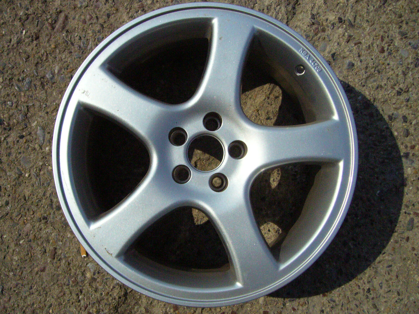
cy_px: 157
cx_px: 210
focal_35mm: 35
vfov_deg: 40.7
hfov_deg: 52.6
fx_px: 424
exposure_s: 1/2000
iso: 400
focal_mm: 5.8
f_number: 5.6
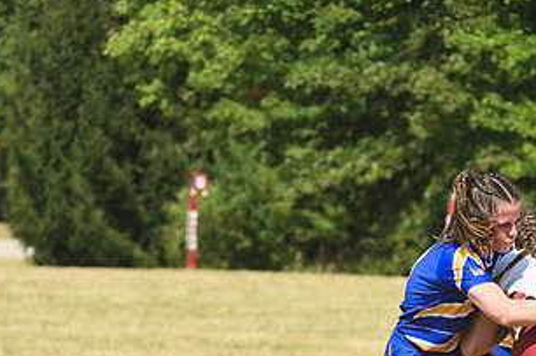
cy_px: 298
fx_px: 6347
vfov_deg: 3.2
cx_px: 403
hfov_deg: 4.8
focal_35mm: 427
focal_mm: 150
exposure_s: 1/1000
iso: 125
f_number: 5
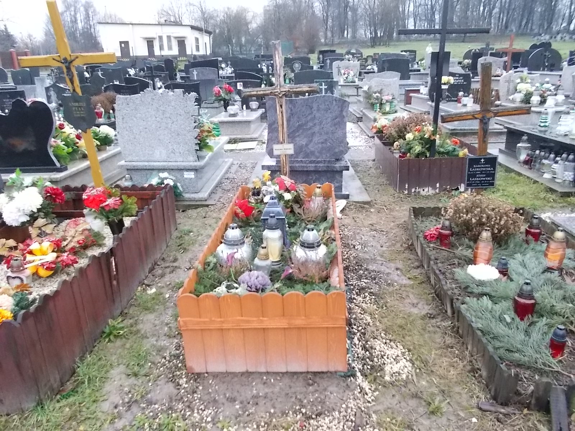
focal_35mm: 26
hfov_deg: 67.3
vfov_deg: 53.1
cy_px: 216
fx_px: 432
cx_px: 288
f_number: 3.2
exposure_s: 1/60
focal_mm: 4.6
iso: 400
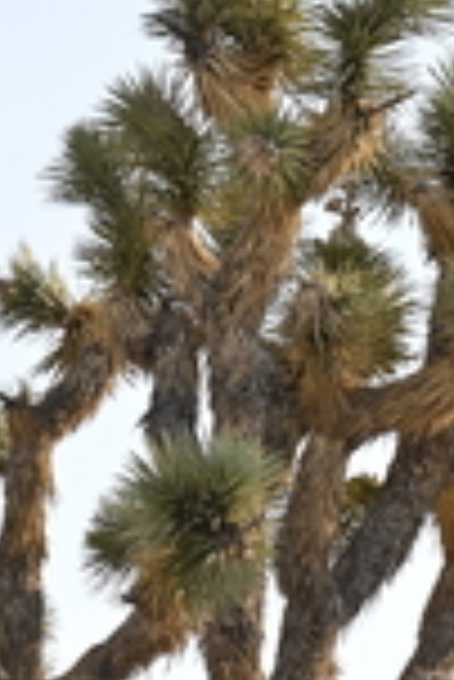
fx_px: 4869
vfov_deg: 7.9
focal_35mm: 258
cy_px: -117
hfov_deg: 5.3
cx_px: 74
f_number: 7.1
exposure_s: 1/500
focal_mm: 50
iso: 400
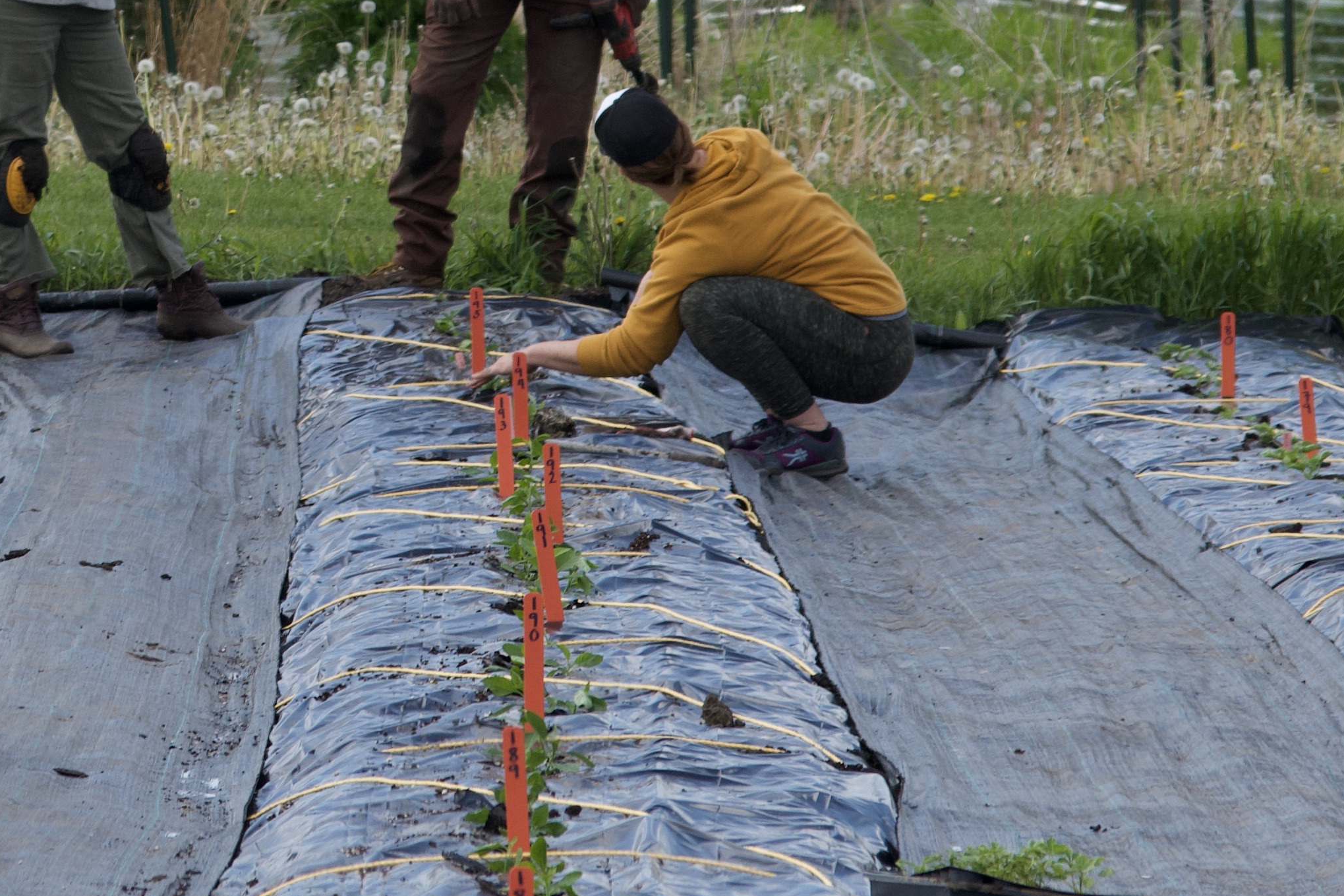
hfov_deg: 4.4
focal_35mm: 463
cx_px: -187
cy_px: -34
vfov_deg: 3.0
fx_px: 17300
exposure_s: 1/640
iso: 200
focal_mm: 105
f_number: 6.3
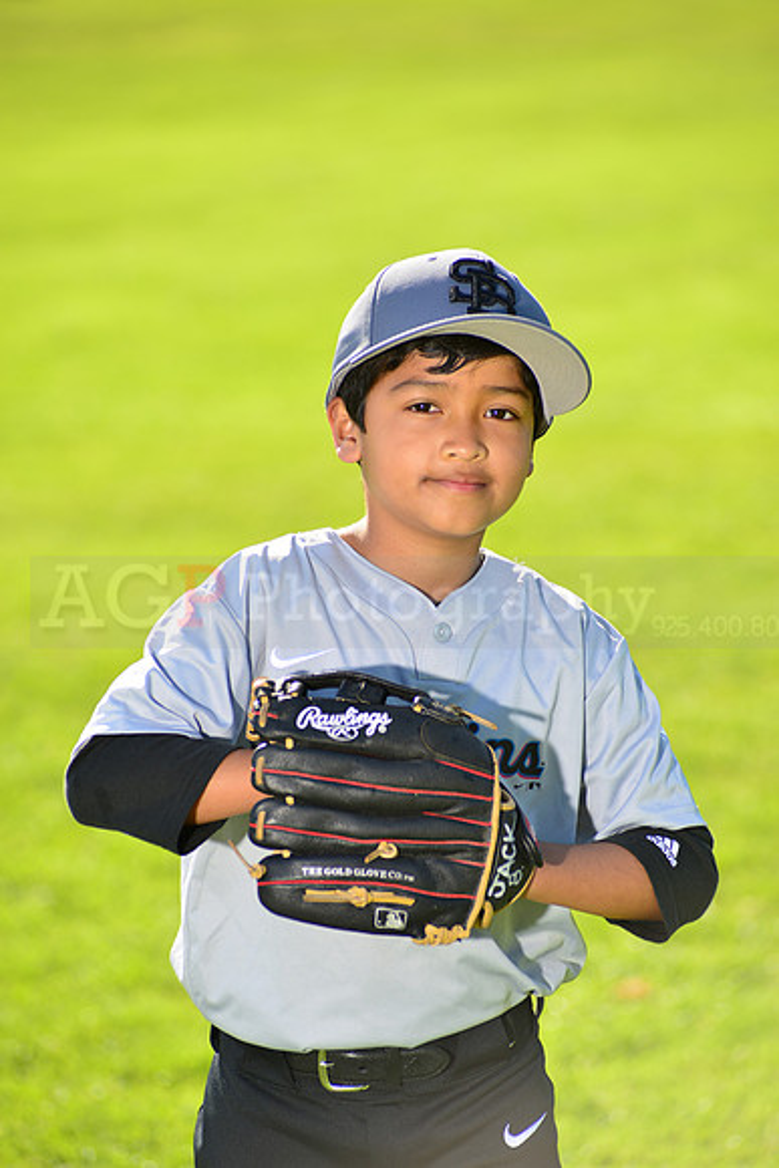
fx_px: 5514
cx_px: 390
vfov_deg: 12.1
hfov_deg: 8.1
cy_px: 584
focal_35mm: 170
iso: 100
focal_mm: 170
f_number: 5
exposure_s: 1/250
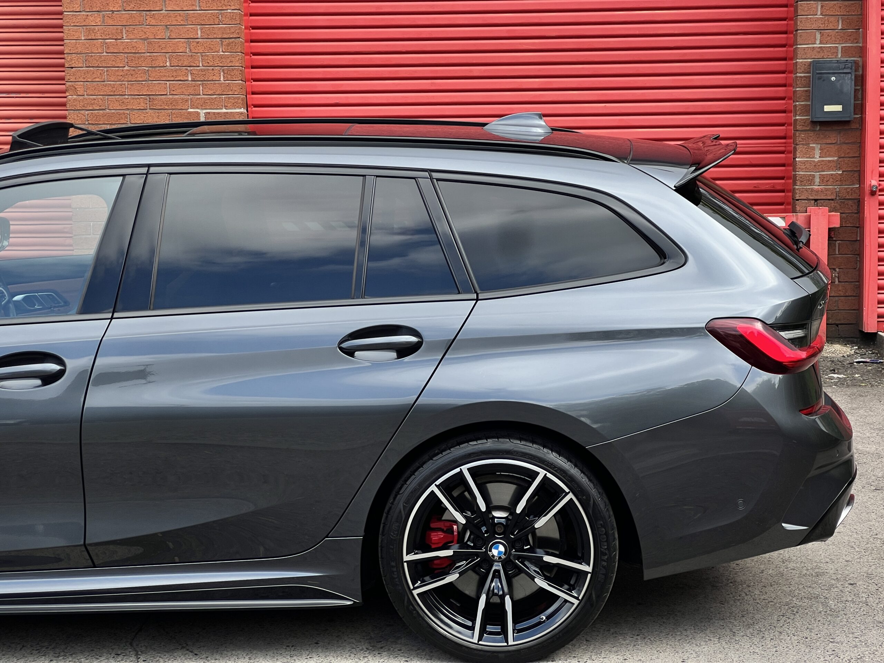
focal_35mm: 77
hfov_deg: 25.3
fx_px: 1966
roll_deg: +1.0
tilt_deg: -2.7
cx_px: 442
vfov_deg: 19.1
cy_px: 332
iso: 32
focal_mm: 9
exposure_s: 1/377
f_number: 2.8
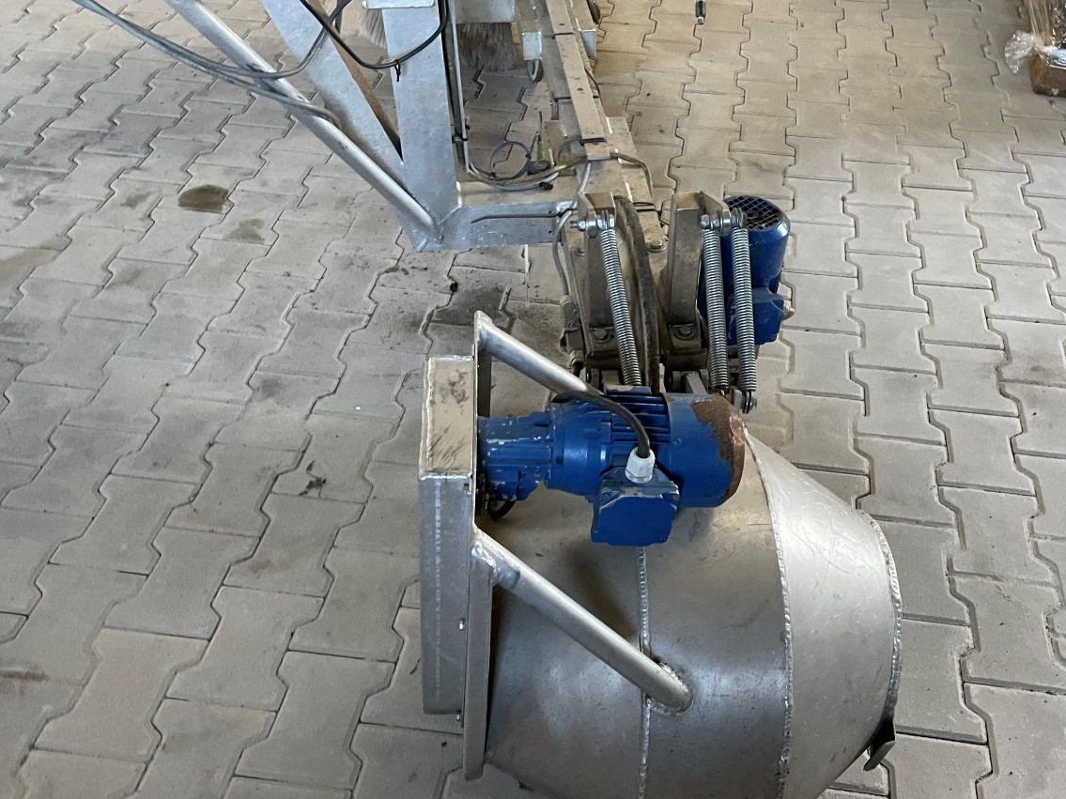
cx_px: 602
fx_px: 1016
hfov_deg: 55.2
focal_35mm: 33
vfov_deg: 42.7
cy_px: 477
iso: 250
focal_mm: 4.2
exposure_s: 1/50
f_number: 1.6
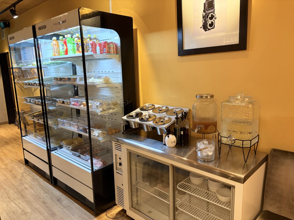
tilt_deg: -10.1
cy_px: 110
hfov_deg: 67.3
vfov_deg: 53.1
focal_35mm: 26
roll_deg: +1.6
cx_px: 147
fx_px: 221
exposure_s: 1/50
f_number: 1.6
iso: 250
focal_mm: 5.96
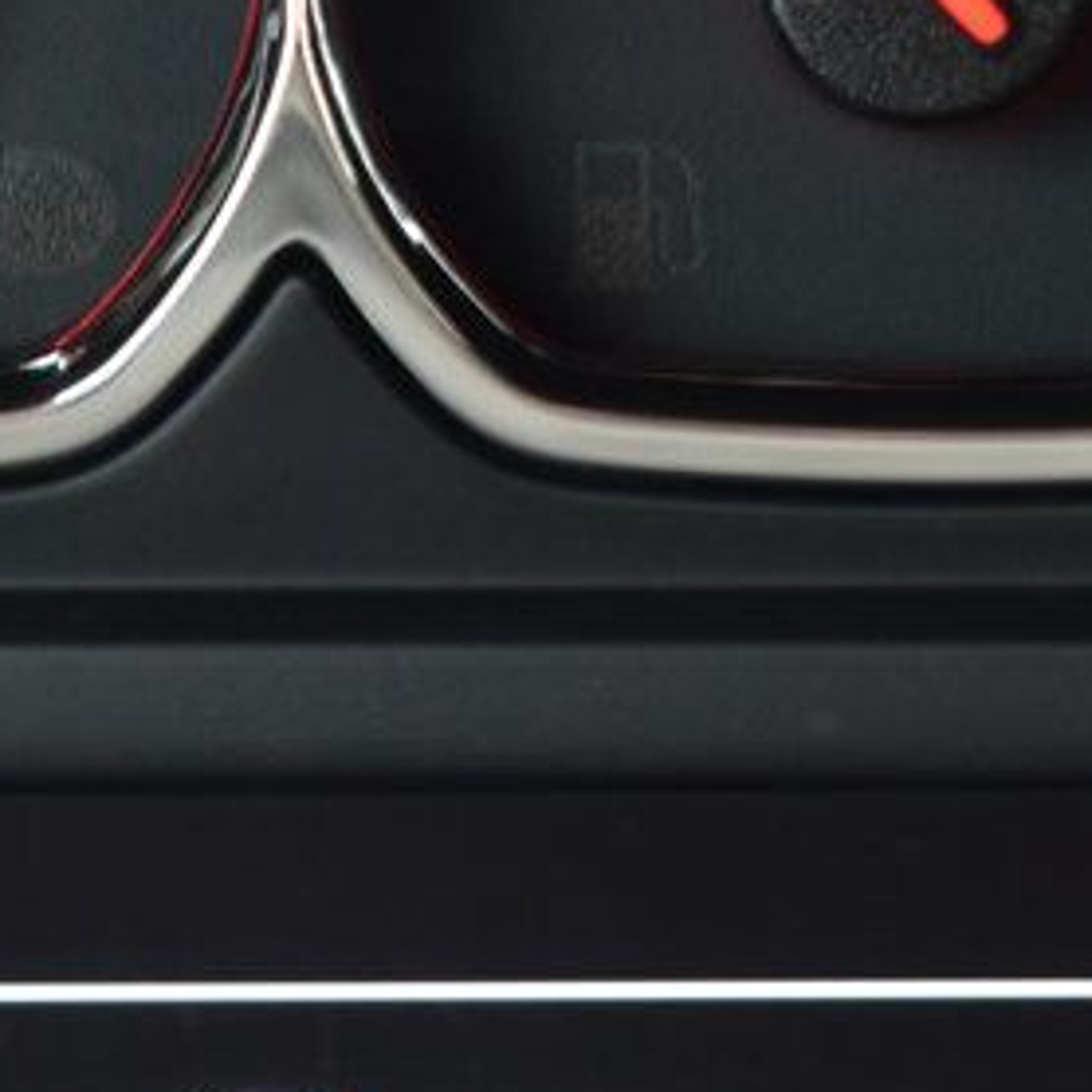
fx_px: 9228
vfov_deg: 6.7
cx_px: 267
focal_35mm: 259
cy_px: 1229
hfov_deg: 6.8
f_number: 6.3
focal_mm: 55
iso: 450
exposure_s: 1/15
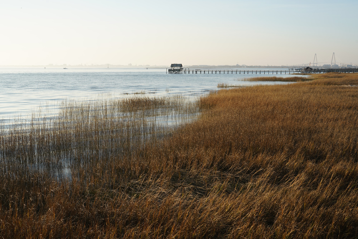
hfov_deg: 41.1
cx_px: 179
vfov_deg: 28.1
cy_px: 120
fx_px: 477
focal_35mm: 48
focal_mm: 48
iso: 100
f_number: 10
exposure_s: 1/100
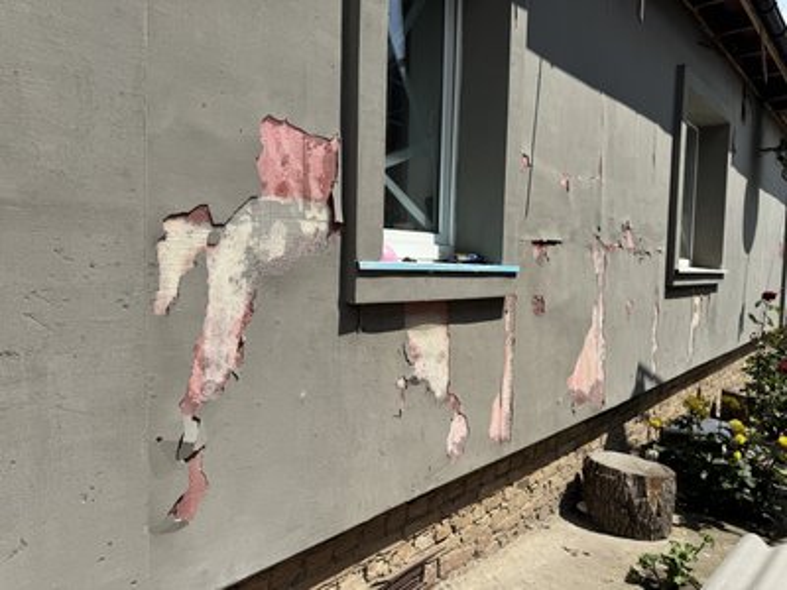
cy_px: 295
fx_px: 546
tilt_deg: -3.6
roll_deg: -0.5
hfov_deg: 71.6
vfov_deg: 56.8
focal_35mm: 24
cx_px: 394
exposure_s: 1/6410
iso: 80
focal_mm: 6.76
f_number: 1.78
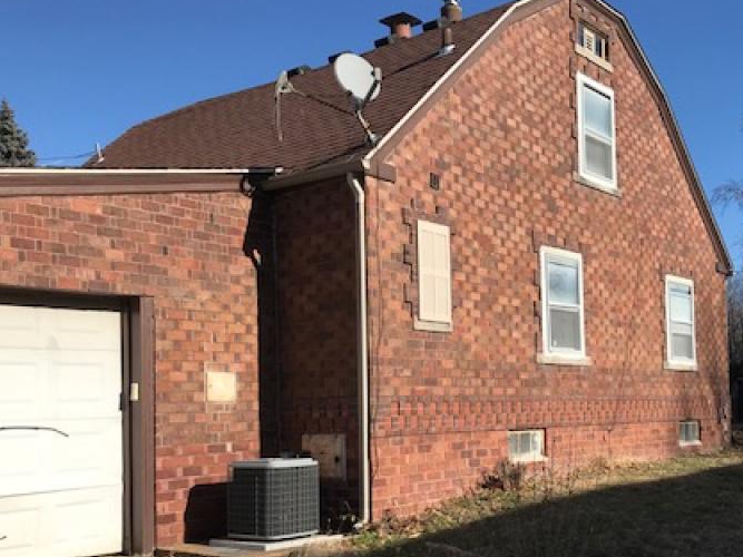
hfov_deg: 43.4
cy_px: 378
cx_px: 480
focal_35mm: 43
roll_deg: +2.7
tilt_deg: +0.6
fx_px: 923
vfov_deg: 33.3
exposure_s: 1/2457
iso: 20
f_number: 1.8
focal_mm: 3.99
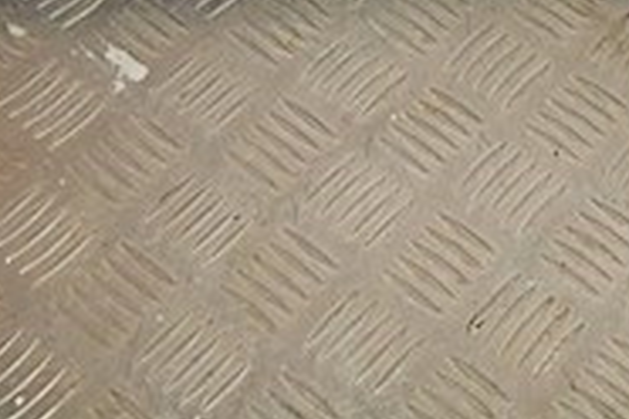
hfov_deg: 19.8
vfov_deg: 12.3
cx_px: 626
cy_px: -372
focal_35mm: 100
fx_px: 1747
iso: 250
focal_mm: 5
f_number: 7.8
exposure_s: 1/30
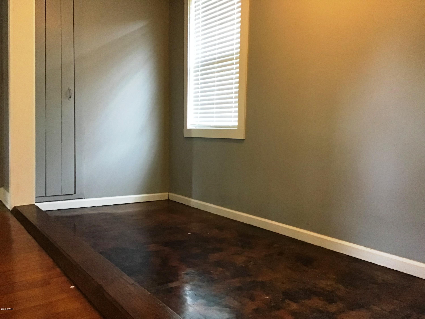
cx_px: 212
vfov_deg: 45.4
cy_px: 160
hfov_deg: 58.4
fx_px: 381
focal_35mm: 31
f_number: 2.4
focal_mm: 3.3
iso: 200
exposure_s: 1/20
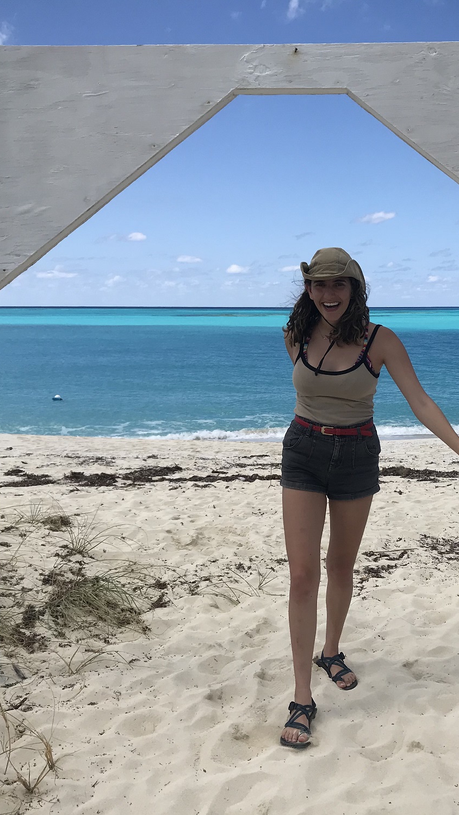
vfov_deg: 49.4
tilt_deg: -6.5
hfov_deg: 28.8
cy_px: 410
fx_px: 887
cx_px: 317
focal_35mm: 41
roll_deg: -0.2
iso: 20
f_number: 1.8
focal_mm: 3.99
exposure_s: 1/2907
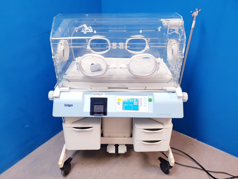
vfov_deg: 53.1
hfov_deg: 67.3
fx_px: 179
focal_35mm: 26
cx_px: 119
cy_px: 90
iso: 160
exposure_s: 1/50
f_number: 2.4
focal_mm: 4.3
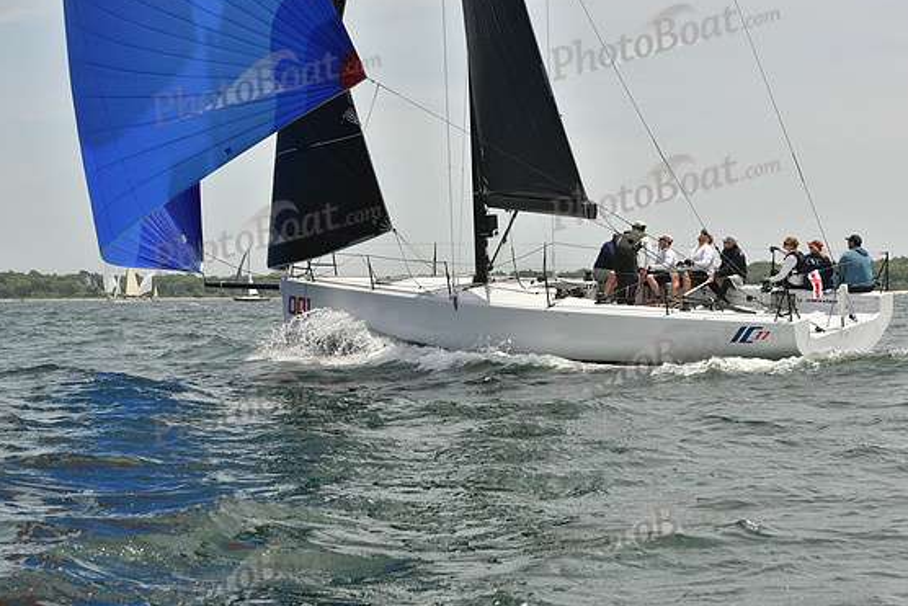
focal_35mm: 73
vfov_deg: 18.7
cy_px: 296
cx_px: 467
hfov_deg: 27.7
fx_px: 1842
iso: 400
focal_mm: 70
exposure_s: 1/1600
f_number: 9
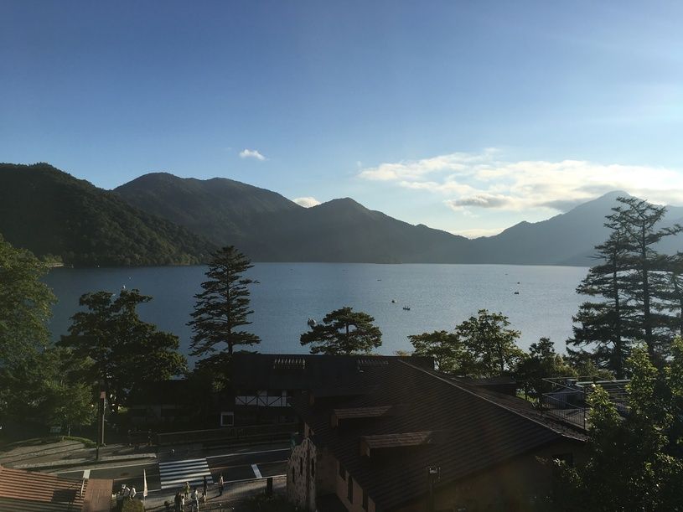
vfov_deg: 48.2
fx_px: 572
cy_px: 256
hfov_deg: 61.7
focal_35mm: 29
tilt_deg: +0.9
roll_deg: -1.2
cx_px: 342
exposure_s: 1/2198
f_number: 2.2
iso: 25
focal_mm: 4.15
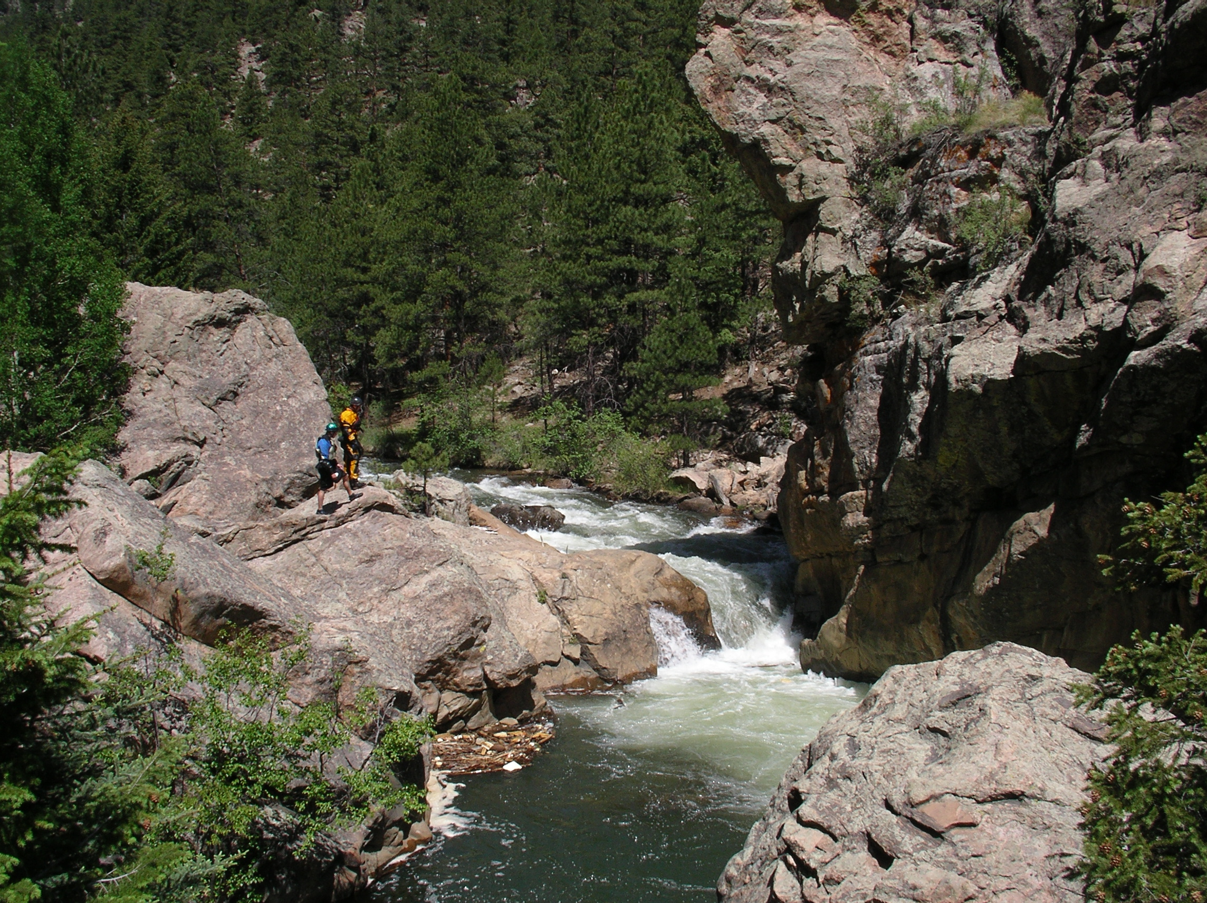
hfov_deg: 50.2
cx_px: 604
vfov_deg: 38.6
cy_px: 452
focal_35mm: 37
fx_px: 1289
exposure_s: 1/200
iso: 50
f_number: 6.9
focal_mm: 5.7
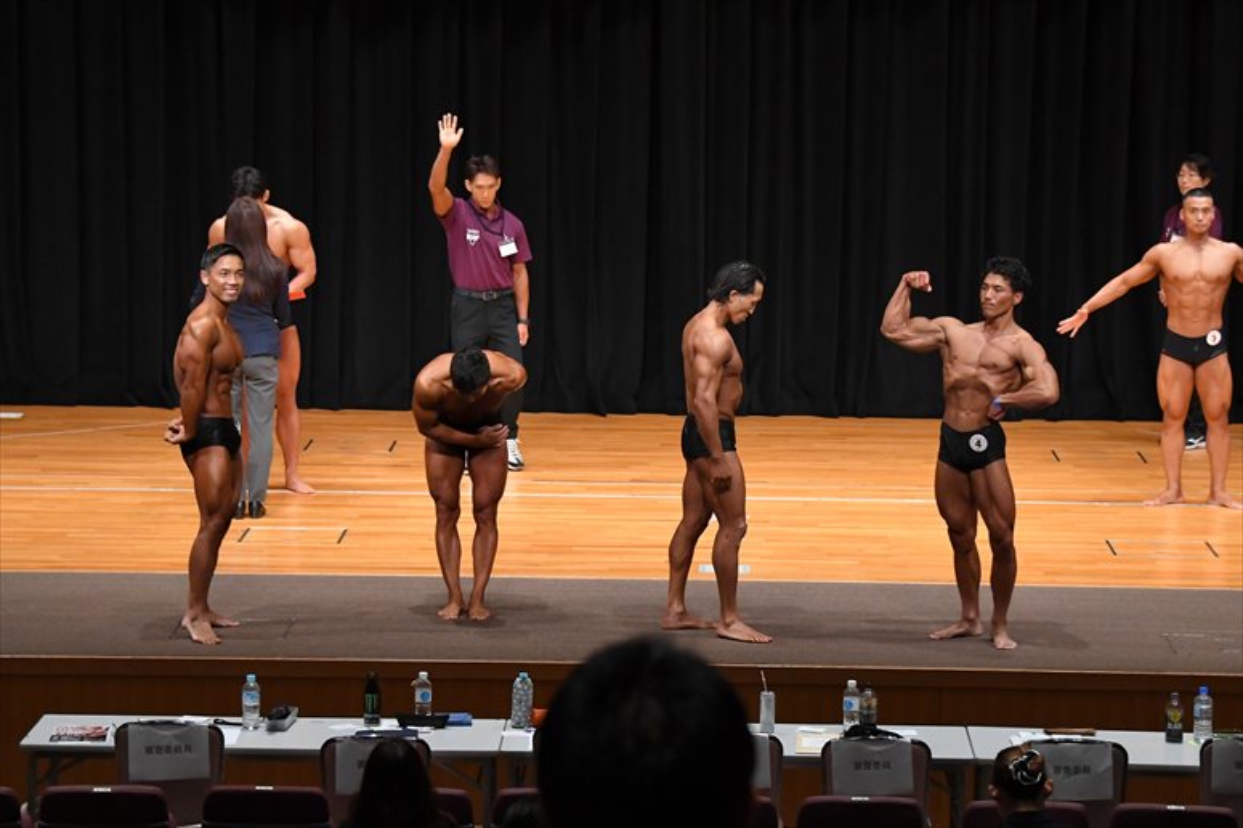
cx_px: 622
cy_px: 414
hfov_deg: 16.7
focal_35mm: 123
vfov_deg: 11.1
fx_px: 4245
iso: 4000
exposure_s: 1/400
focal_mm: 82
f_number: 5.6
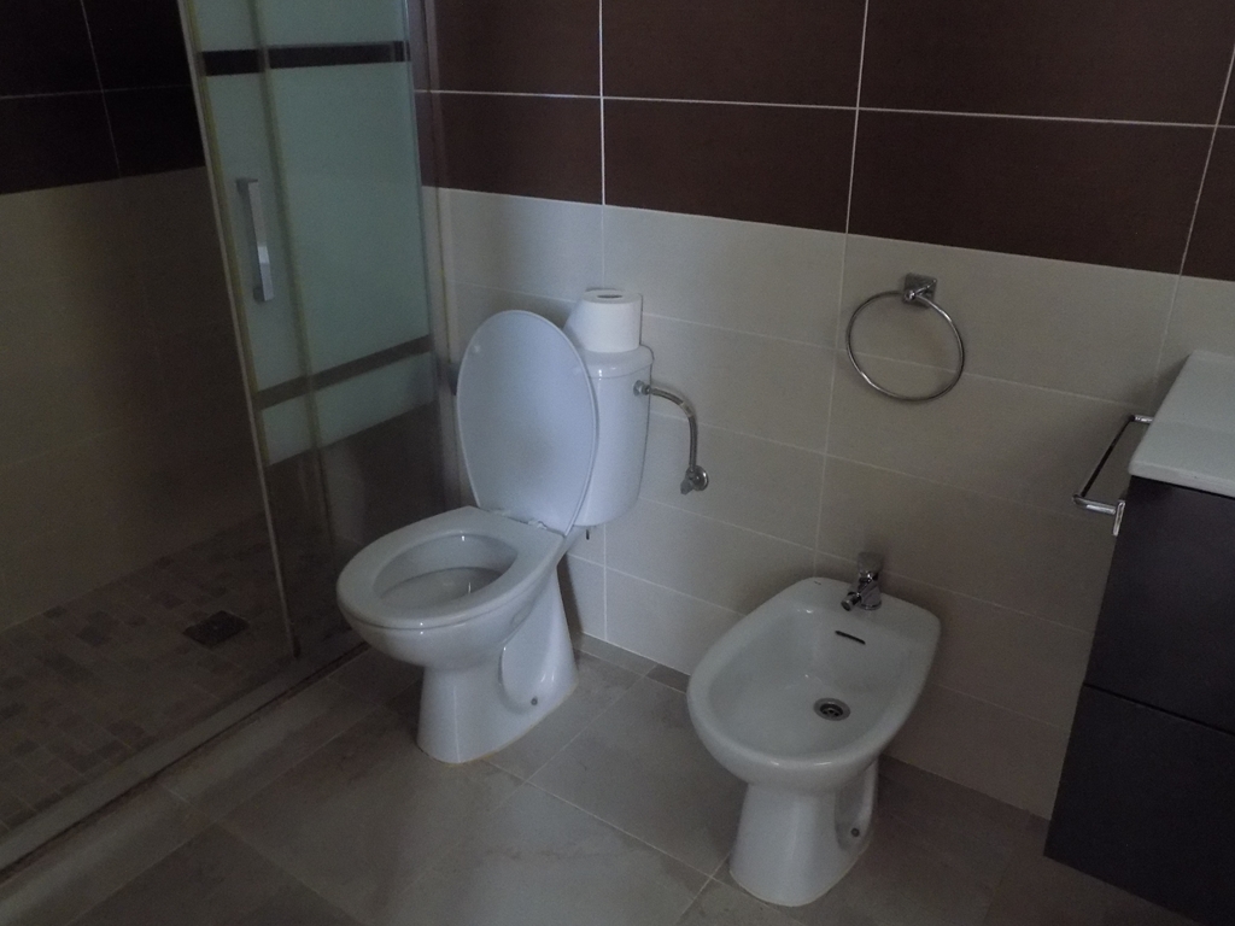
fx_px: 963
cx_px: 618
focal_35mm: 27
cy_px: 463
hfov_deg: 65.3
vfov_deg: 51.4
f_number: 3.2
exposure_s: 1/15
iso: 400
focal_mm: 4.8
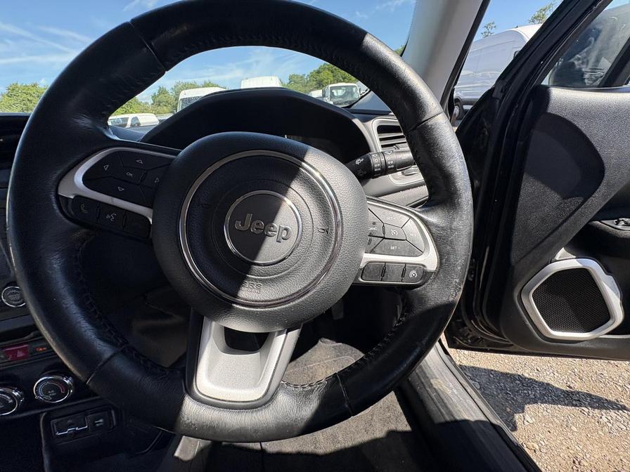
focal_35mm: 14
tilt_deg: -21.1
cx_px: 315
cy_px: 236
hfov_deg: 102.1
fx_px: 255
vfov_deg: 85.7
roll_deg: +11.7
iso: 50
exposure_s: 1/464
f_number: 2.2
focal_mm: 2.22
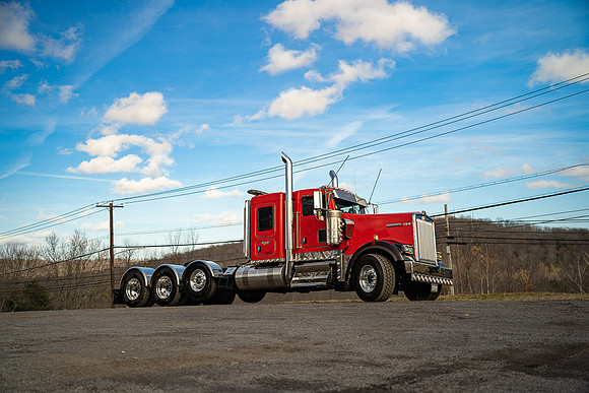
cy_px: 196
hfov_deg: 54.4
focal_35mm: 35
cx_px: 294
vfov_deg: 37.9
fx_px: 573
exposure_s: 1/125
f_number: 2.2
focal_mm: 35
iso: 100
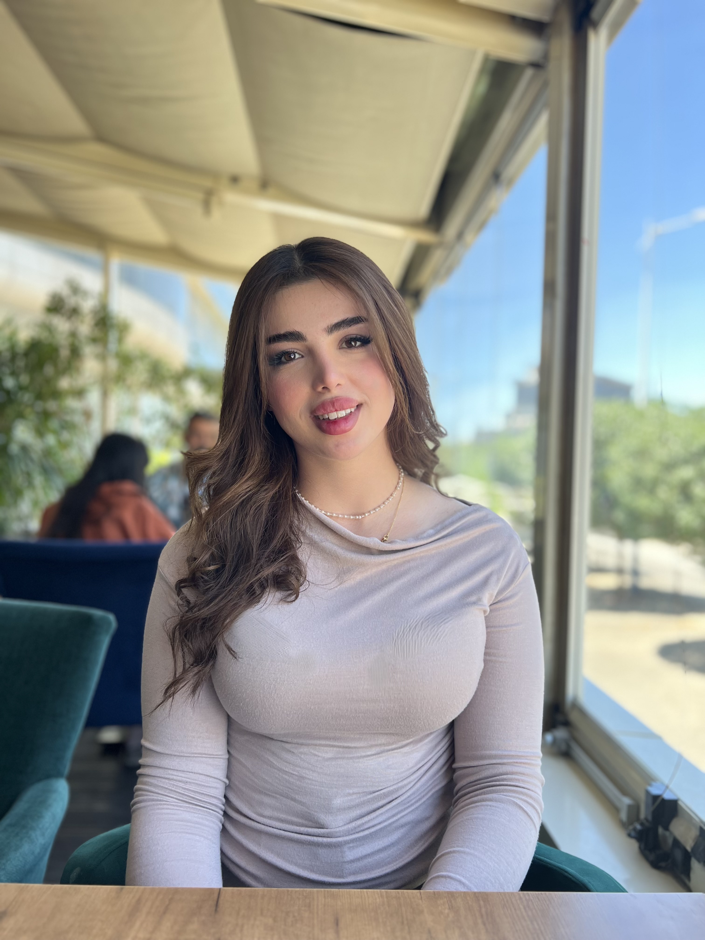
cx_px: 352
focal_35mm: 26
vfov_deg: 67.3
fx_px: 706
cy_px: 470
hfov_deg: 53.1
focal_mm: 5.7
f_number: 1.5
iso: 50
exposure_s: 1/308
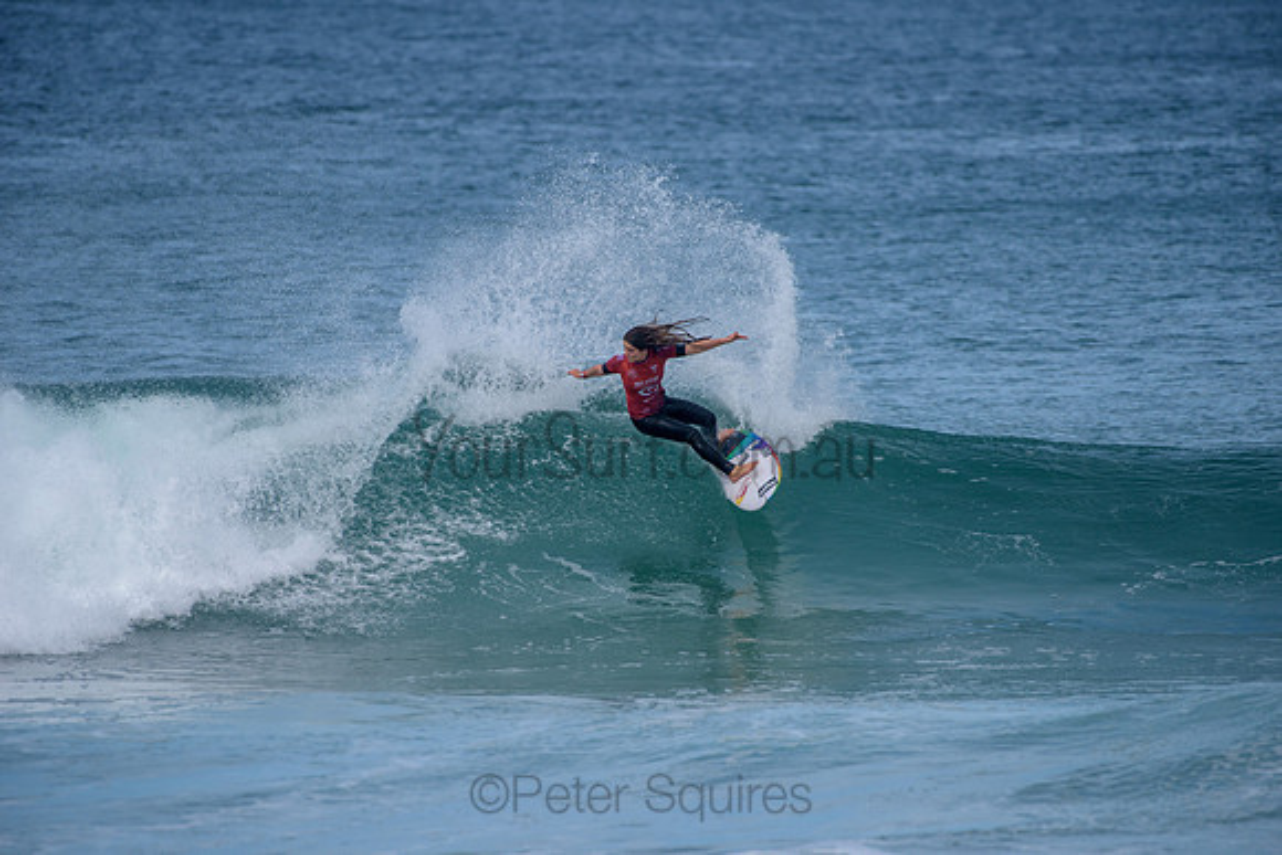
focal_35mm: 500
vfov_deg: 2.8
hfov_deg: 4.1
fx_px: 17809
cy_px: 428
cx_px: 641
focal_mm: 500
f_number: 6.3
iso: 250
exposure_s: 1/2500
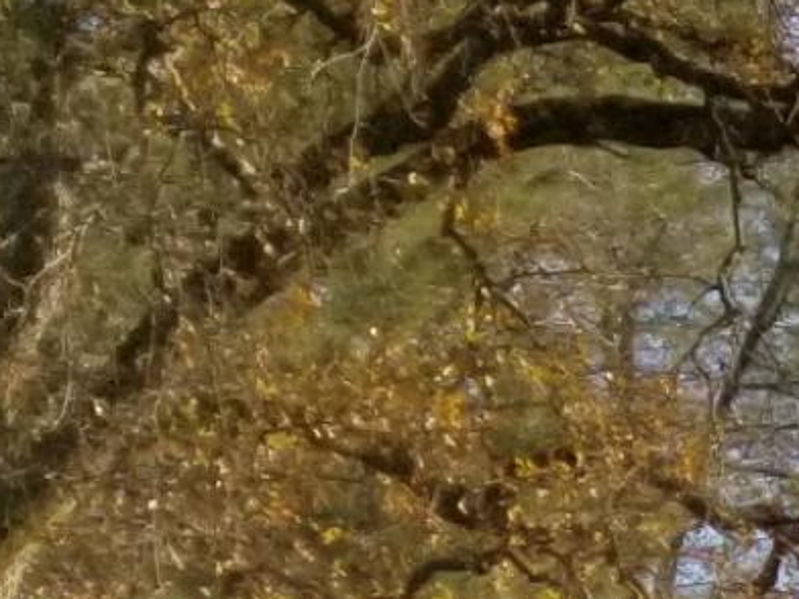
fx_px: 4593
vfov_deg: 7.2
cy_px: 1192
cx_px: 2609
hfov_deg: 8.1
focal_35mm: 199
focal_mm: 4.25
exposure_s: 1/2315
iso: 50
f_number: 1.7
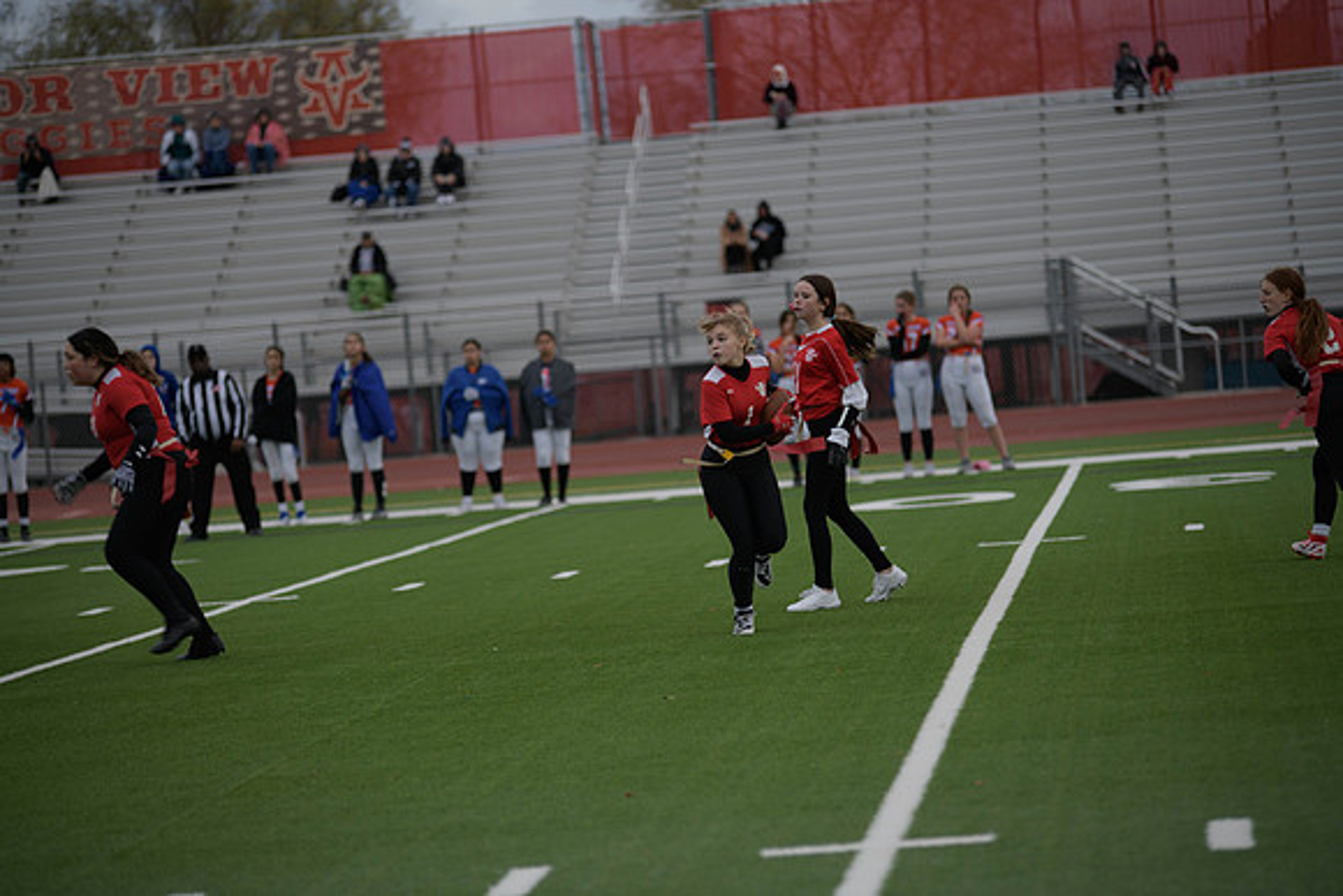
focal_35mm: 140
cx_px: 672
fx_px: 5224
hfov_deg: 14.7
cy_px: 448
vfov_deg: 9.8
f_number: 2.8
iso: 160
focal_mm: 140
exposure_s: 1/200
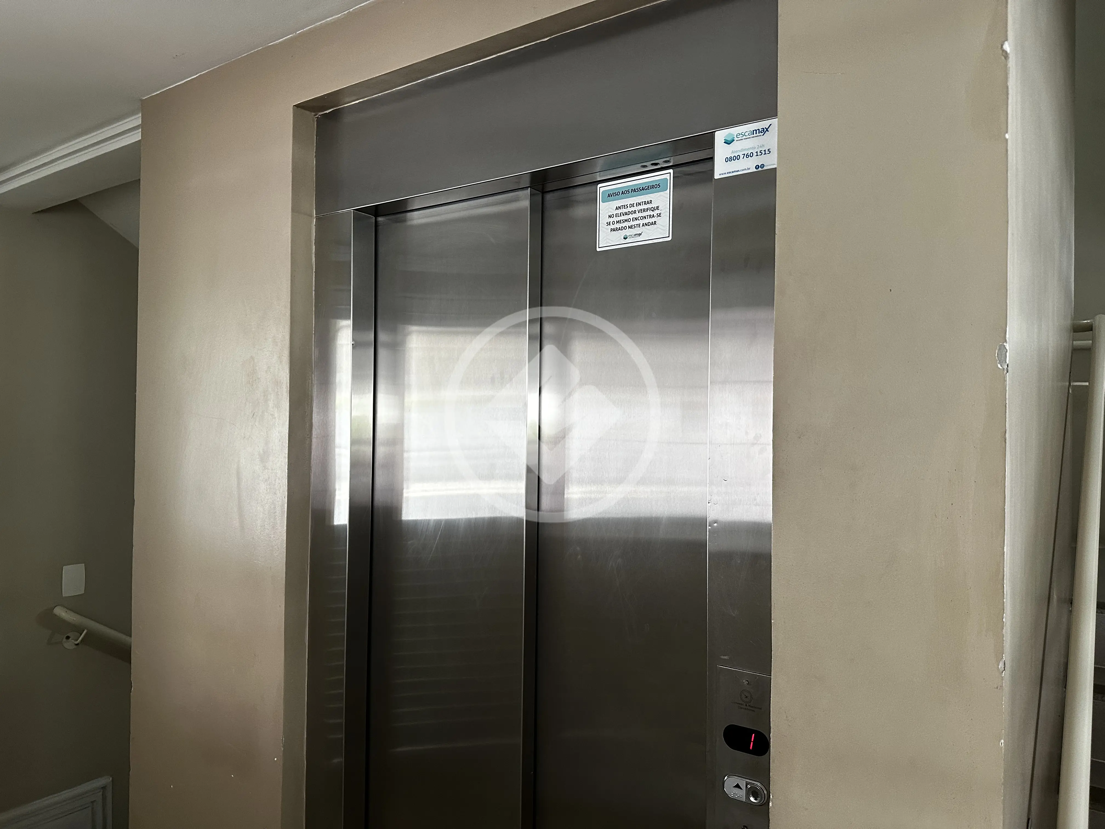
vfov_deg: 56.8
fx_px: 766
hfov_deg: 71.6
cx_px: 552
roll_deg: -0.1
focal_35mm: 24
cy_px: 414
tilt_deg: -1.3
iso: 250
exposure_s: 1/60
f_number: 1.78
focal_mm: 6.86
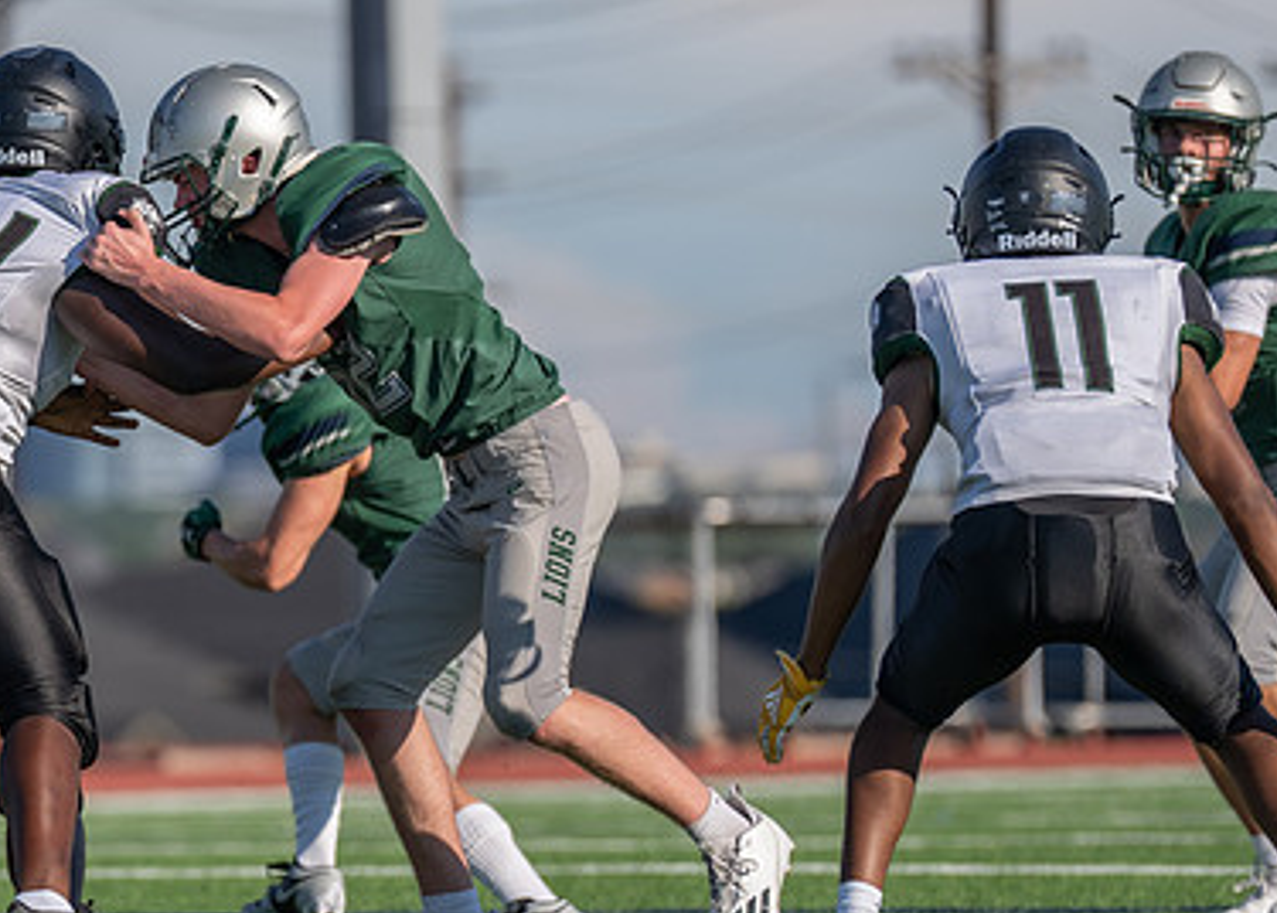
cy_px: 646
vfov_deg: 3.4
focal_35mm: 423
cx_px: 98
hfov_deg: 4.8
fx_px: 15344
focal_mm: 200
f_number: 2.8
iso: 100
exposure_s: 1/2500
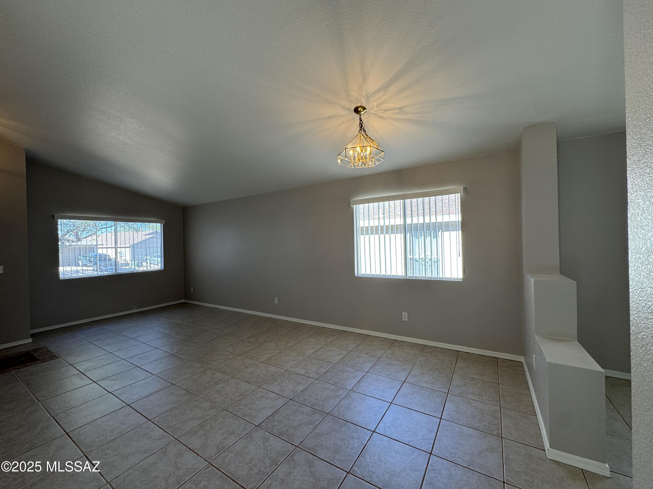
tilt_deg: -1.0
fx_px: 264
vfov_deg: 85.7
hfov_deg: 102.1
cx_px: 326
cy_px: 244
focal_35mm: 14
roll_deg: +1.7
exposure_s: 1/120
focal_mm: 2.22
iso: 64
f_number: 2.2
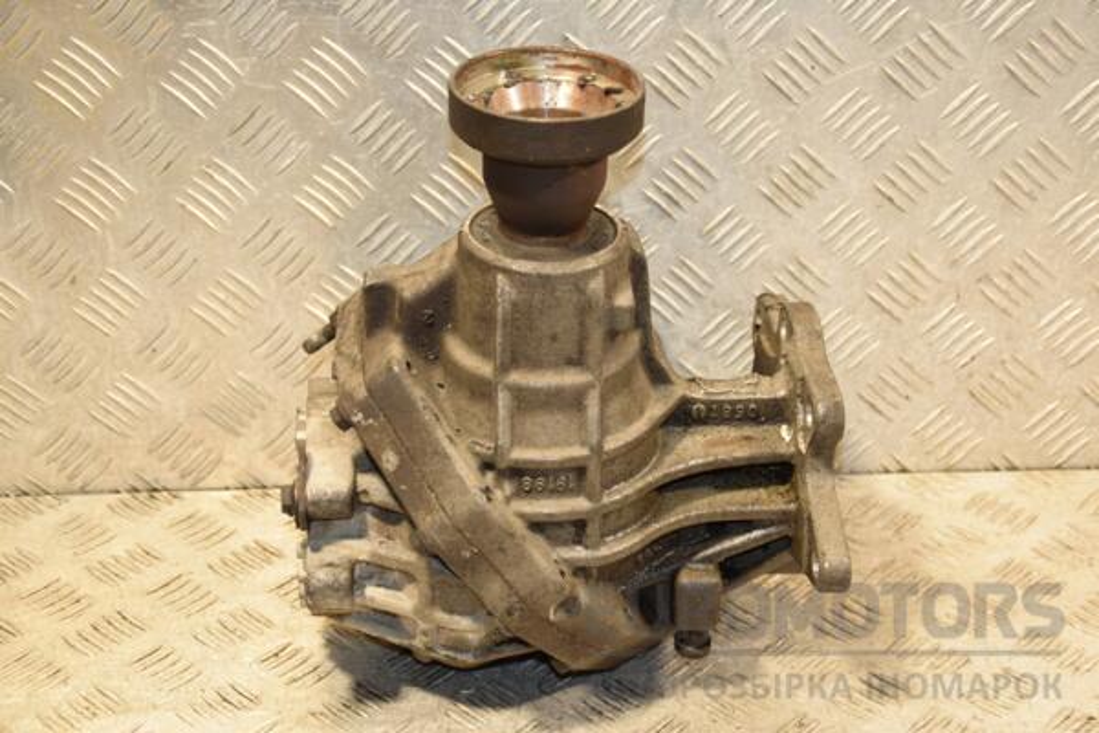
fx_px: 2060
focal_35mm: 68
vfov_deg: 20.2
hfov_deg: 29.9
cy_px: 366
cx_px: 550
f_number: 4.8
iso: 800
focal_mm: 45
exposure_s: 1/160
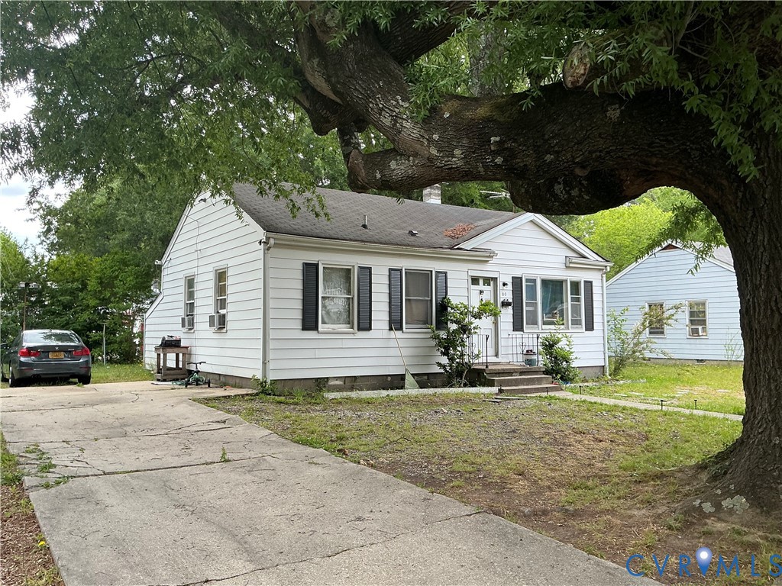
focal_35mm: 28
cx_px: 391
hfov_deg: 63.4
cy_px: 293
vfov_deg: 49.7
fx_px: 633
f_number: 1.8
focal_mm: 3
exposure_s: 1/251
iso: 25
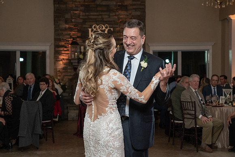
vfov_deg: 18.4
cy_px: 83
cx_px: 111
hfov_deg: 27.3
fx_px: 484
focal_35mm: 74
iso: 2000
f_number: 5.6
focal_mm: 70
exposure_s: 1/200
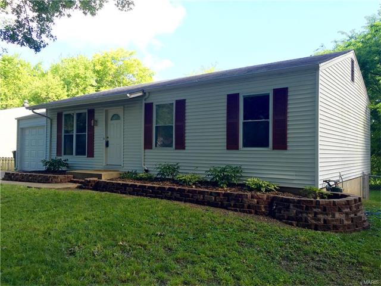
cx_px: 190
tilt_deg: +3.1
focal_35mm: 29
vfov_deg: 48.2
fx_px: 319
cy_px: 143
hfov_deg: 61.7
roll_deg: -0.2
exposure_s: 1/120
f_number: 2.2
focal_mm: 4.15
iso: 25
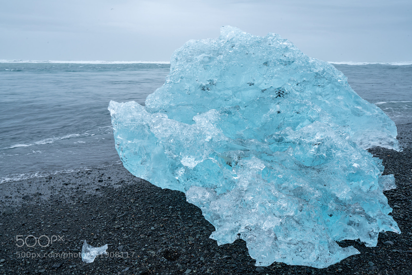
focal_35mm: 35
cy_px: 138
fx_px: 401
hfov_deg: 54.4
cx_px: 206
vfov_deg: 37.9
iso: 100
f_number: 18
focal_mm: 35
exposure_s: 1/15
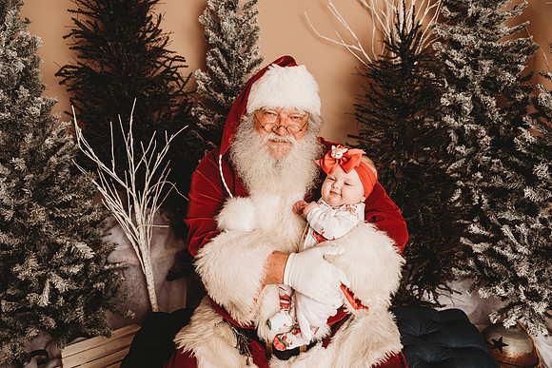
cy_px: 184
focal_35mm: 31
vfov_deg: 42.3
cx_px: 276
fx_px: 475
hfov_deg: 60.3
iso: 100
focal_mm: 31
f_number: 4
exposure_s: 1/160
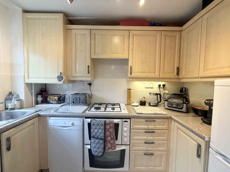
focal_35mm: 14
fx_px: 93
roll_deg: -1.1
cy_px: 86
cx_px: 115
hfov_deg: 102.1
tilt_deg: -2.8
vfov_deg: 85.7
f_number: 2.2
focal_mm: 2.22
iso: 200
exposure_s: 1/100
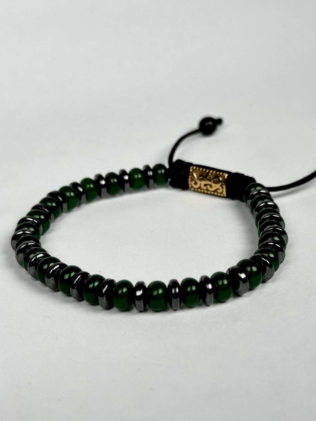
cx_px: 160
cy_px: 226
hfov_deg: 21.3
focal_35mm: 69
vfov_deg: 28.2
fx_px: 840
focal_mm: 6.76
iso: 64
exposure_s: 1/7092
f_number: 1.78
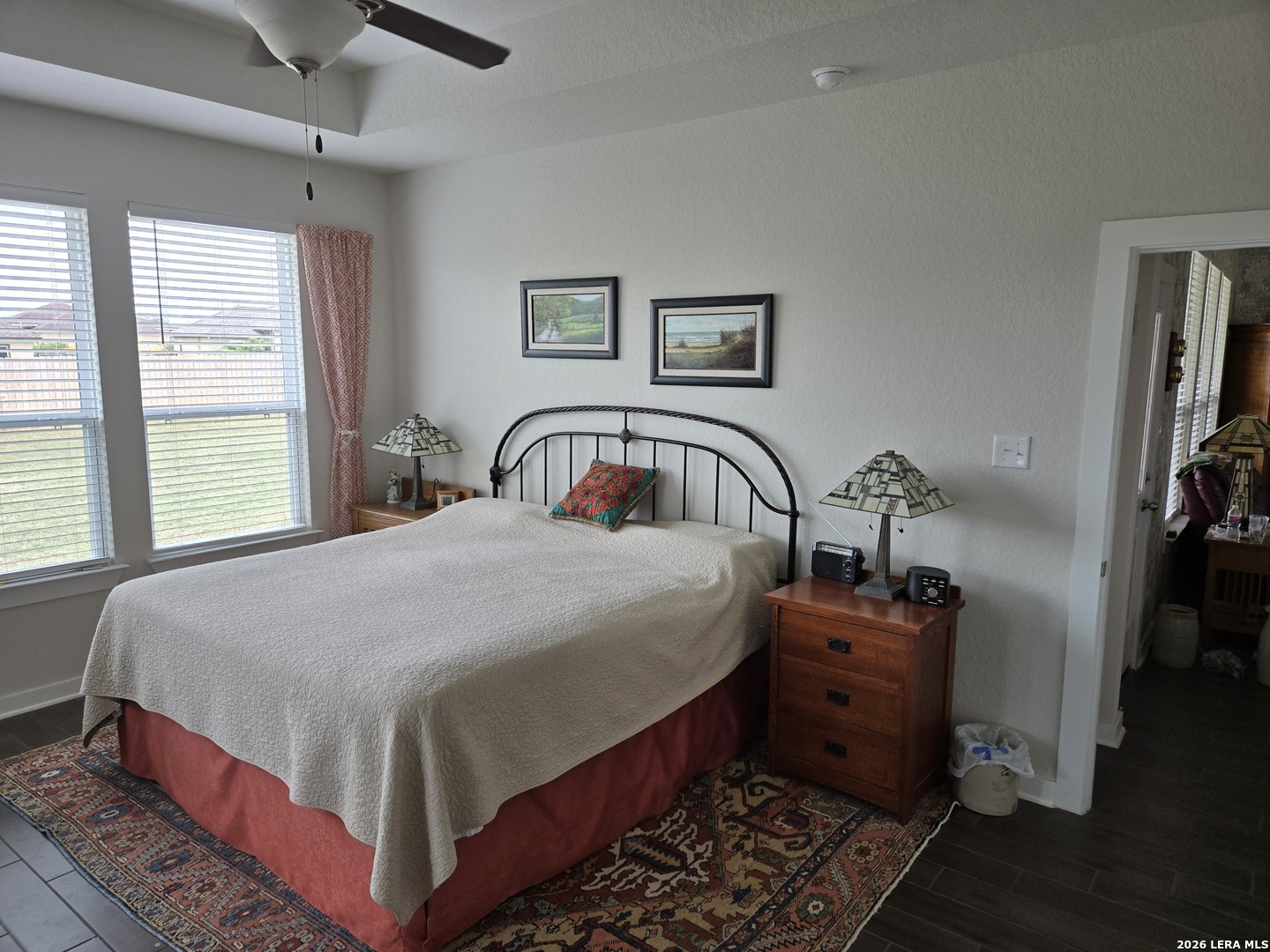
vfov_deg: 58.9
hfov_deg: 73.9
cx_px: 635
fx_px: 844
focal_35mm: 23
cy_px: 476
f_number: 1.8
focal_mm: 5.4
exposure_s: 1/180
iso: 64
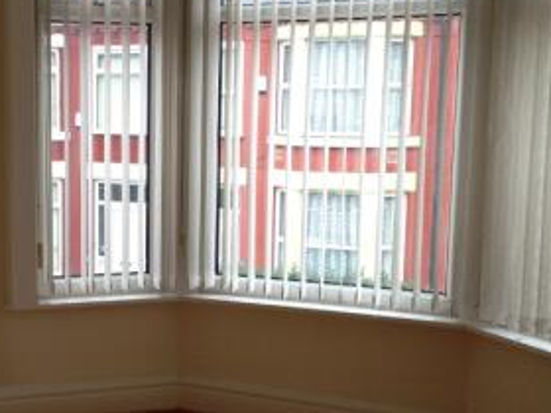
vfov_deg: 20.1
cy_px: 247
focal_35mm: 73
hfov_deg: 26.2
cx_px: 105
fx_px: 1162
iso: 80
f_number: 2.4
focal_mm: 4.28
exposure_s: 1/120
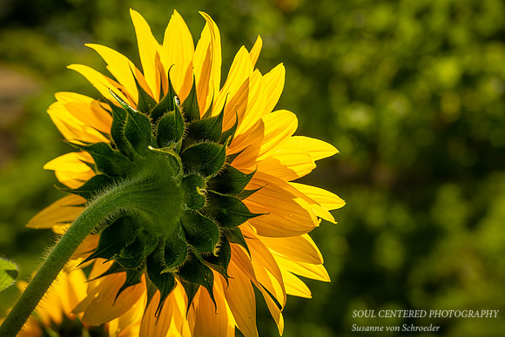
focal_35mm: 51
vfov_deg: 26.6
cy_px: 168
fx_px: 714
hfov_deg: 38.9
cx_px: 248
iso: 100
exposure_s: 1/125
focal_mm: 50
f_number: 5.6
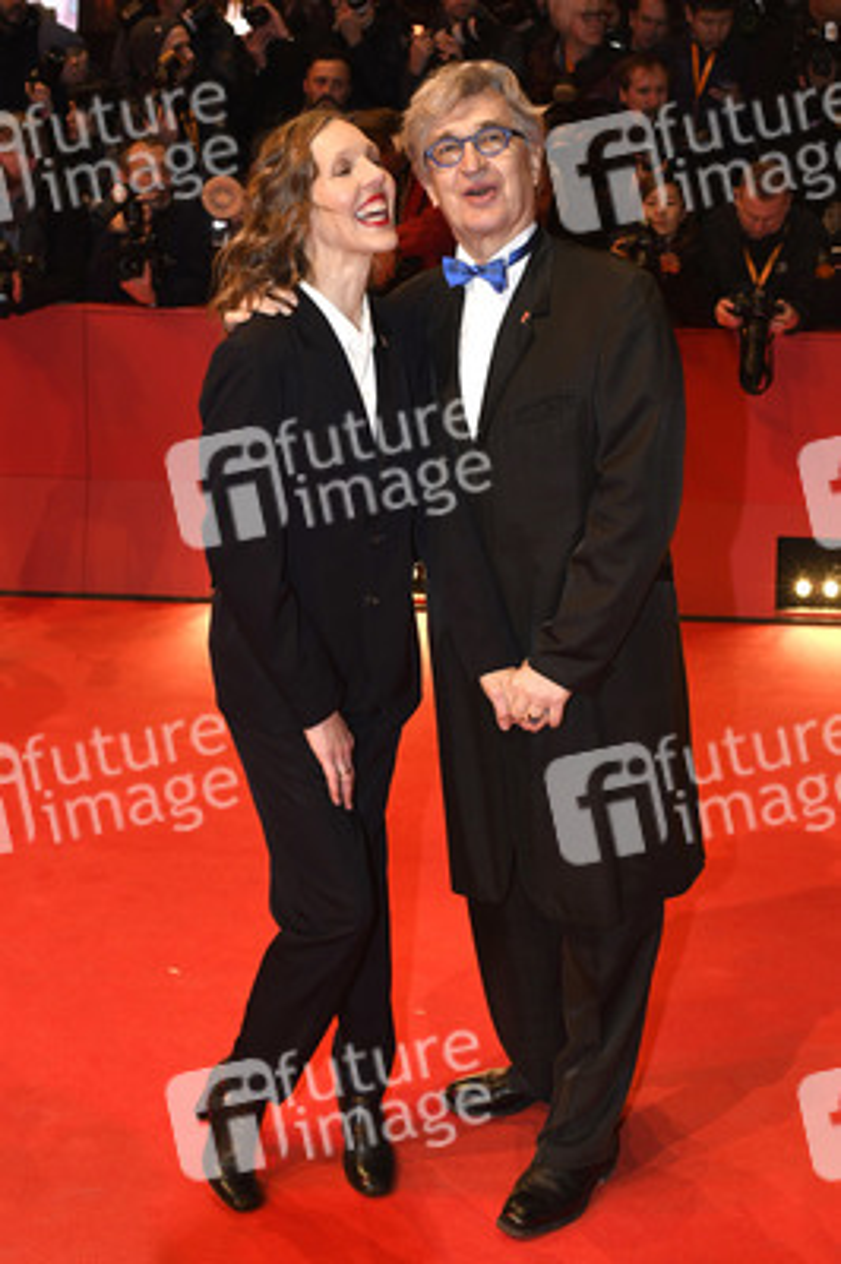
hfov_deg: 37.8
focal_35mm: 35
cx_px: 420
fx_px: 1228
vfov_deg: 54.5
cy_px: 632
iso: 1250
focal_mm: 35
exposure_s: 1/320
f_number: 5
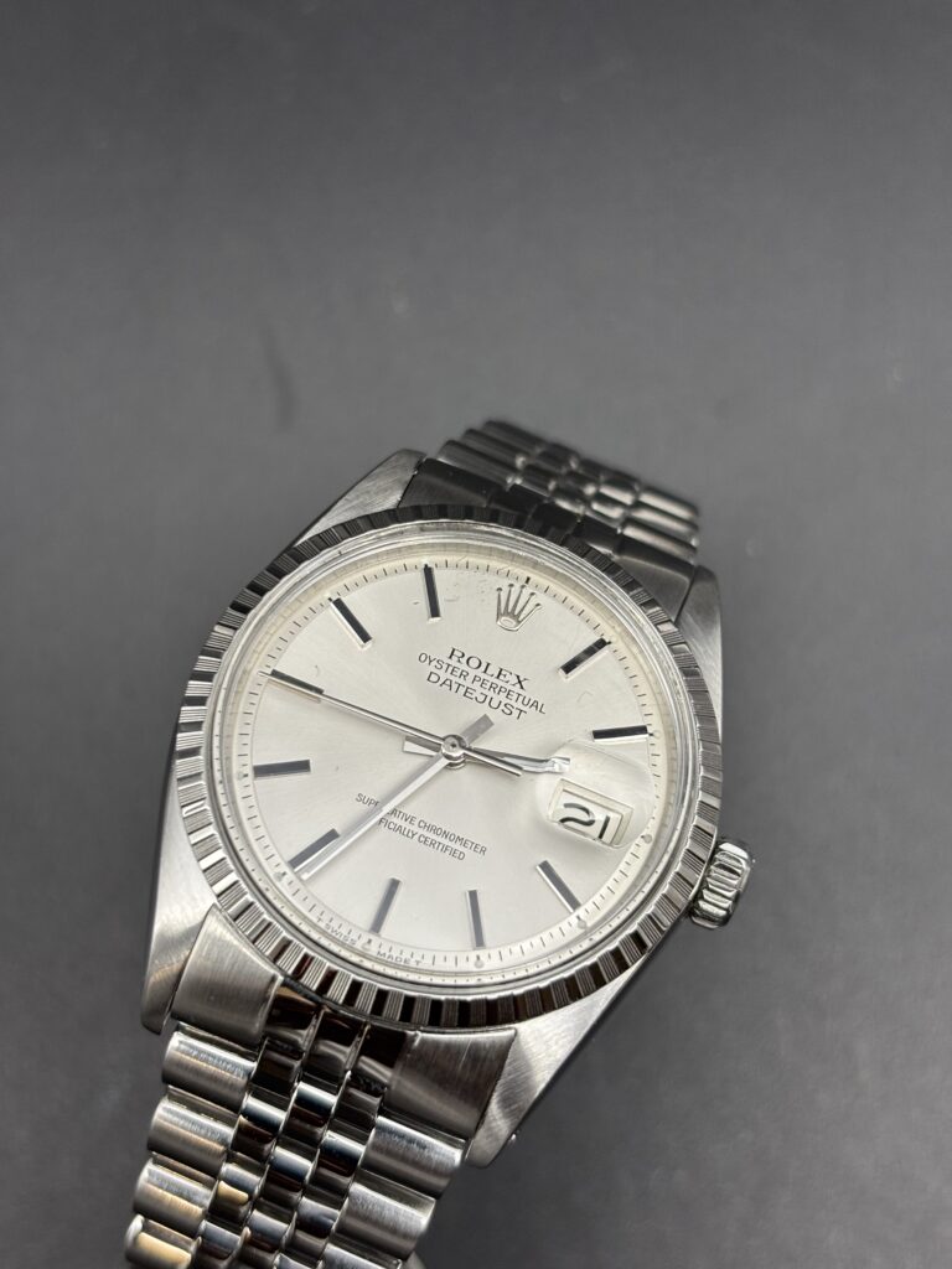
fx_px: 1907
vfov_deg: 36.8
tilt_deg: -74.4
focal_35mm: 52
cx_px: 476
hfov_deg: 28.0
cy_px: 634
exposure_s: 1/85
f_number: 1.6
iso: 50
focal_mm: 5.96
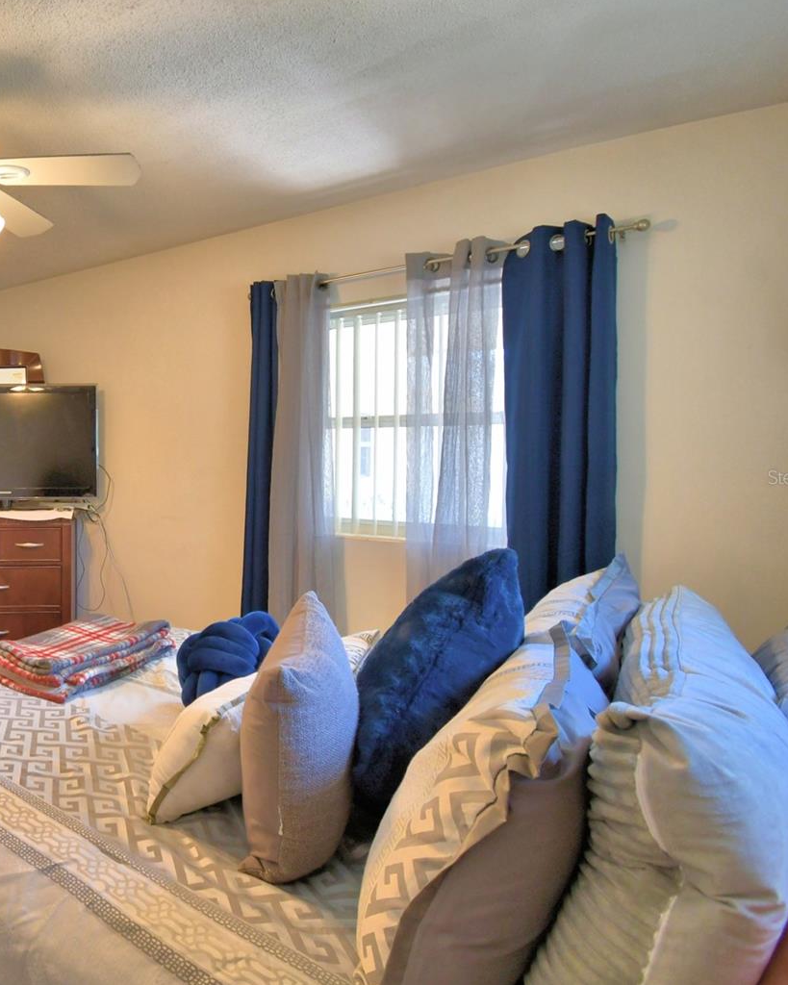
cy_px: 477
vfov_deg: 75.0
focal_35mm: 22
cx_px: 84
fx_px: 641
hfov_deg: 55.1
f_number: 4.5
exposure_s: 1/50
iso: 400
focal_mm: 10
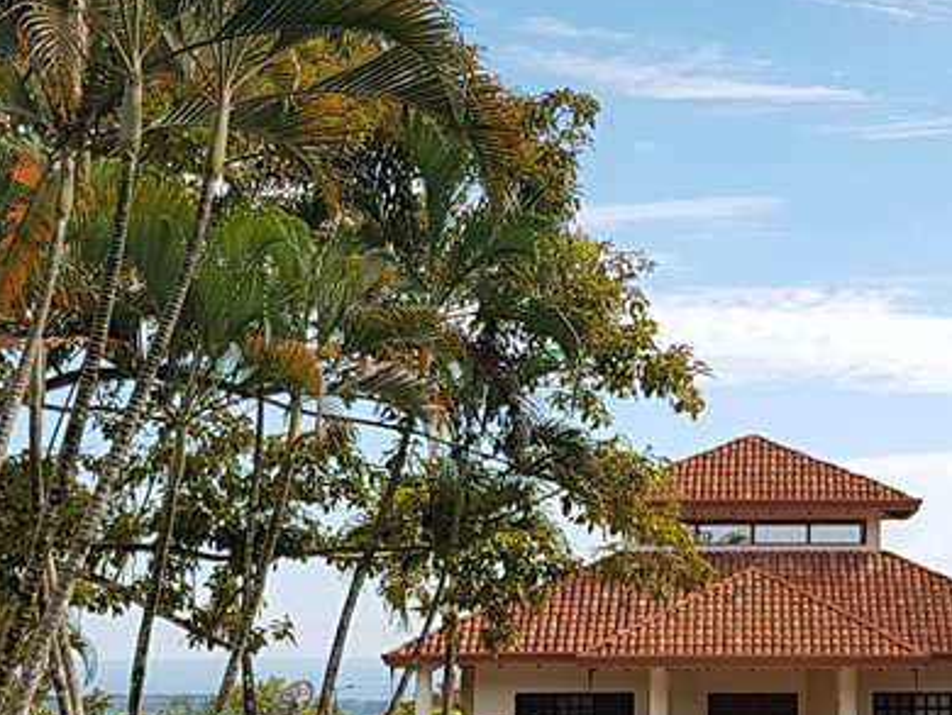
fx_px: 1321
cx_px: 713
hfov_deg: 38.6
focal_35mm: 48
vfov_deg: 30.1
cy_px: 471
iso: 40
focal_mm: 4.2
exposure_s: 1/1664
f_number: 1.7
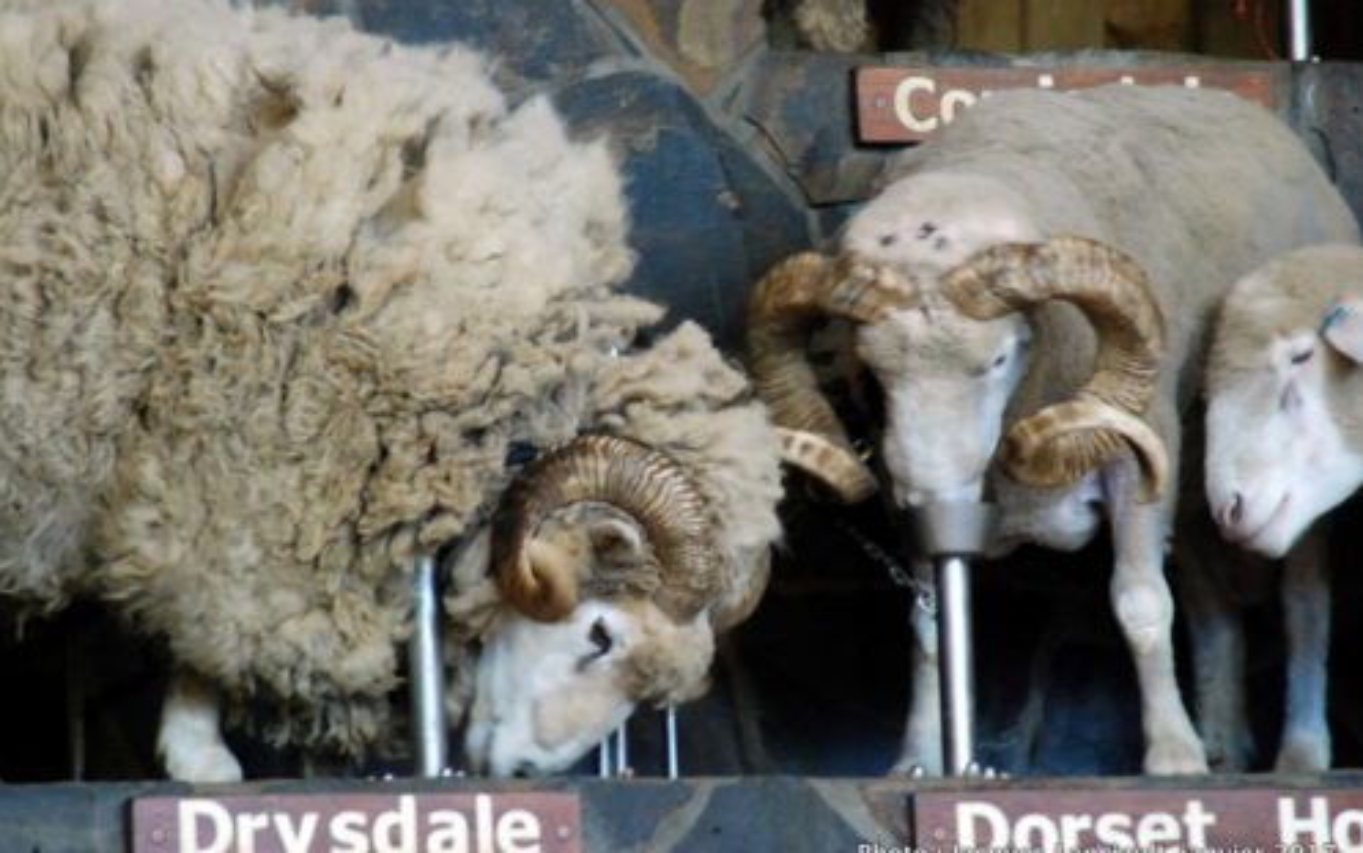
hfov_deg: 6.8
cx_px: 683
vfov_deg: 4.3
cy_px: 435
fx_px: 11445
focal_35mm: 308
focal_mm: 200
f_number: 5.6
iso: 1600
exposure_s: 1/25
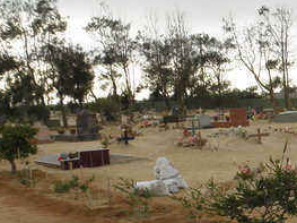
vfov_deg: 18.1
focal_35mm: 79
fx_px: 677
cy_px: 238
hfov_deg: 22.6
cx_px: 364
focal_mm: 4.6
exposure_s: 1/60
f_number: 5.6
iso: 64
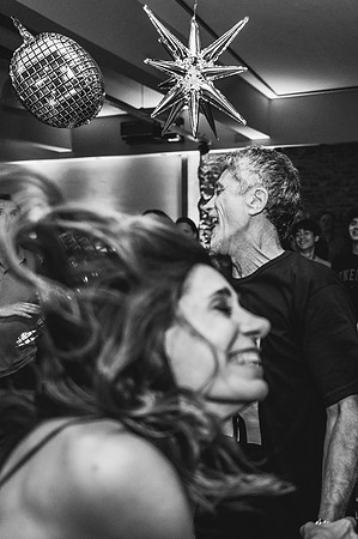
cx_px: 244
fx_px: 449
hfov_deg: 42.8
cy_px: 270
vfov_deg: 61.9
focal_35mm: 30
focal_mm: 20
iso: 2500
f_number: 1.8
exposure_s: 1/200
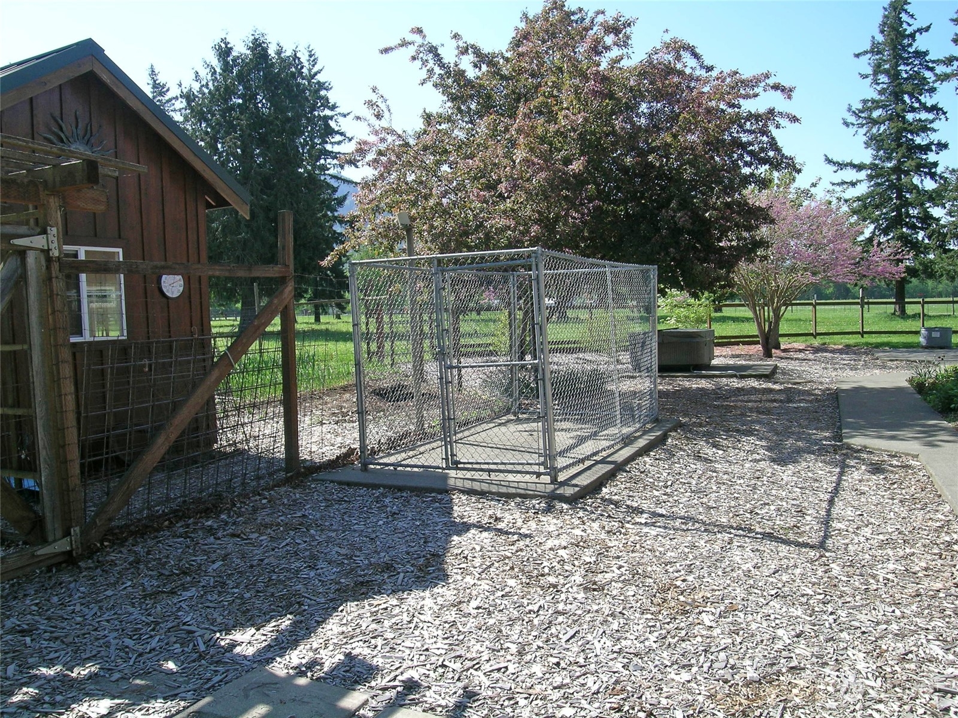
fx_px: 775
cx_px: 479
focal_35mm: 28
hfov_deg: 63.4
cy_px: 359
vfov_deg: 49.7
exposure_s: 1/185
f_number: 5.6
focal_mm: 5.8
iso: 50
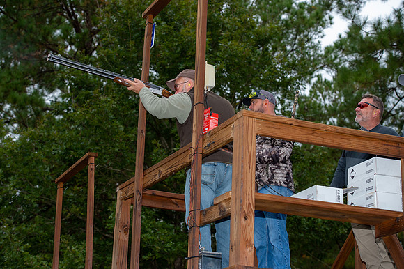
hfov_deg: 24.8
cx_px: 202
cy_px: 134
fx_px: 920
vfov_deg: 16.6
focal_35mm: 82
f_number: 5.6
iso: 320
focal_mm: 82
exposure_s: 1/160
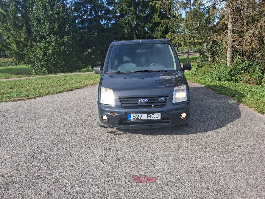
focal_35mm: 27
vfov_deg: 51.4
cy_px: 100
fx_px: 207
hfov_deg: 65.3
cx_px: 132
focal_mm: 4
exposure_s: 1/216
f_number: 1.8
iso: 25
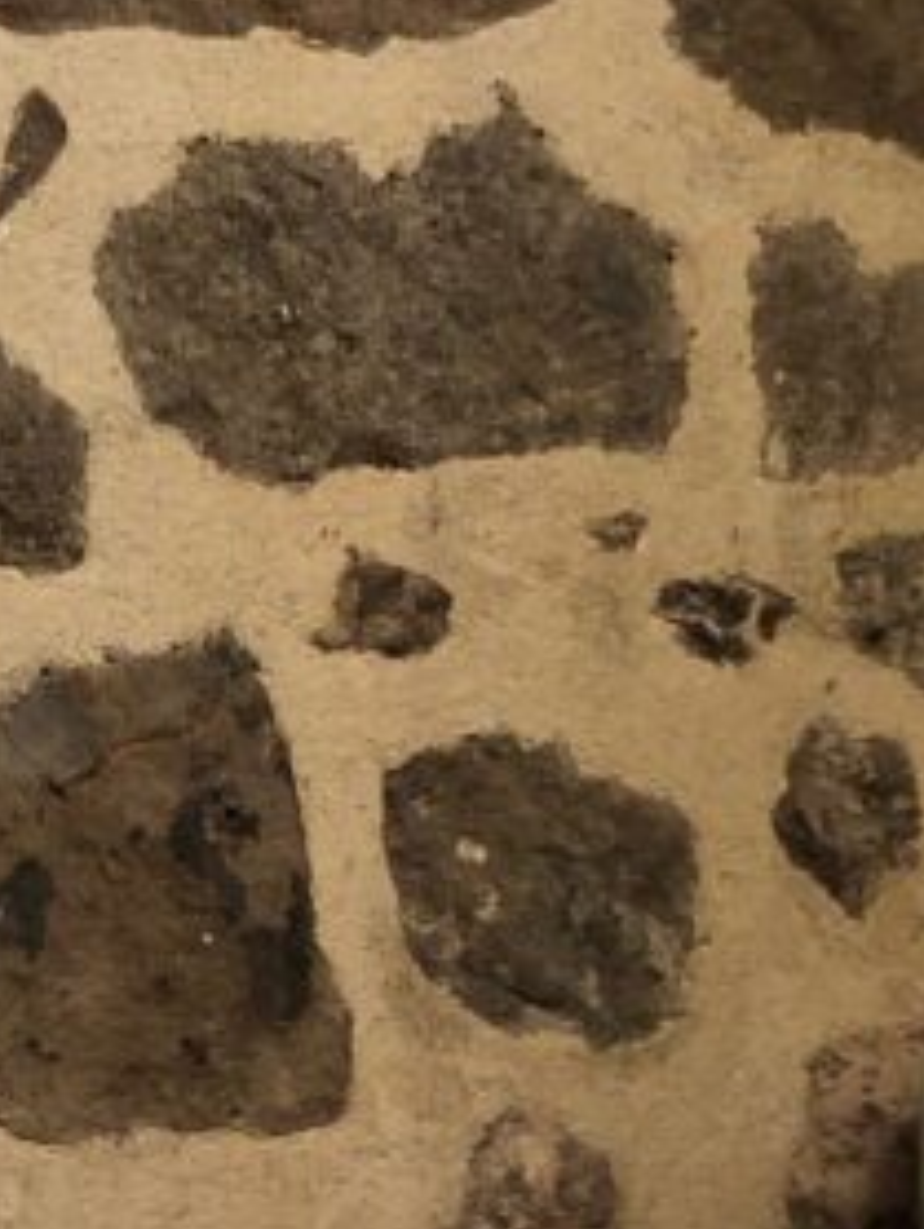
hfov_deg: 14.0
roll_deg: -1.9
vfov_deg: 19.1
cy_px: 526
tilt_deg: +4.9
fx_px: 3660
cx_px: -128
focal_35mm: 103
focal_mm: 3.99
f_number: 1.8
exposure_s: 1/17
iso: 80
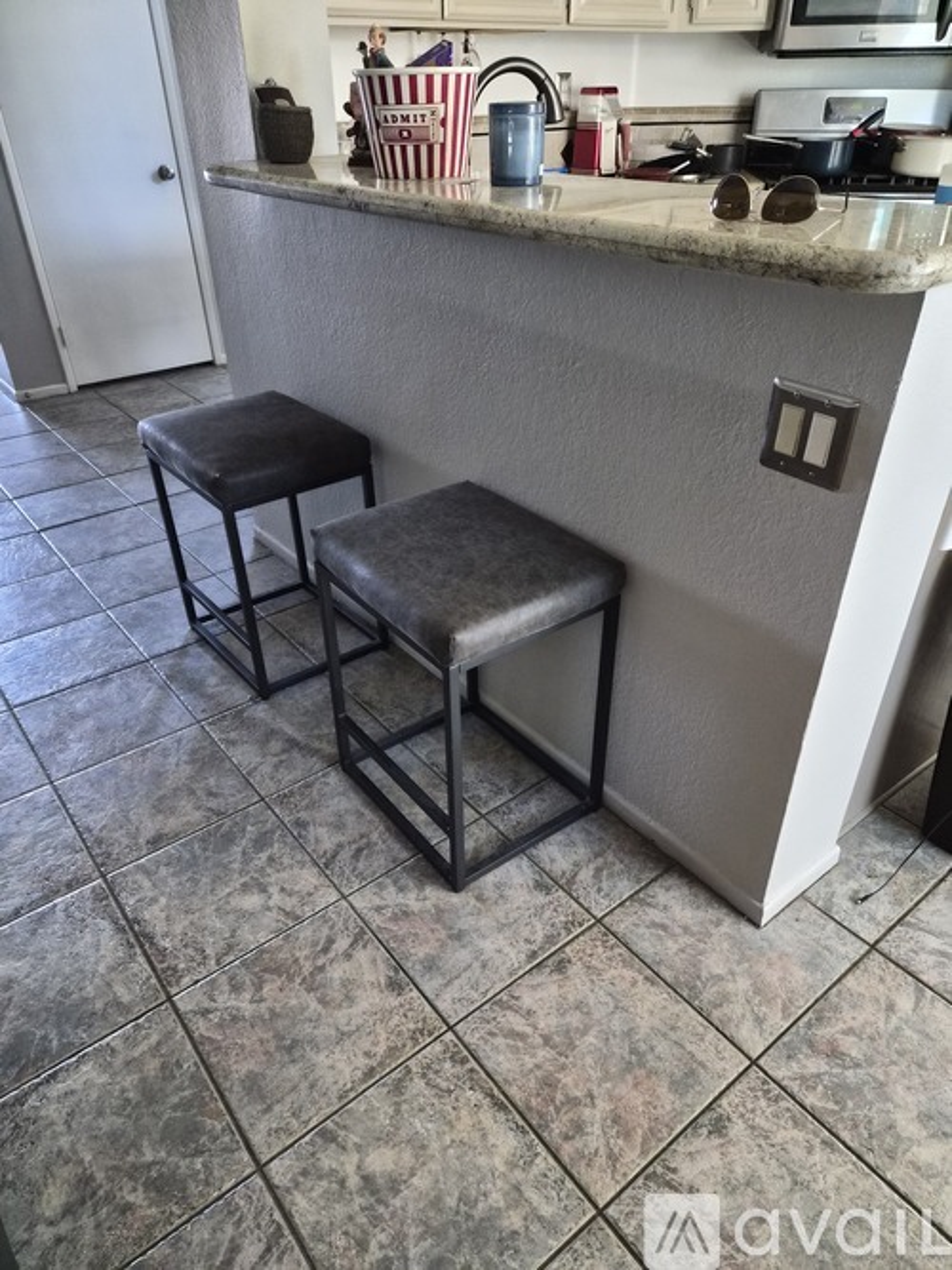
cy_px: 635
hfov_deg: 58.9
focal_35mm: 23
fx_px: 844
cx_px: 476
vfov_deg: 73.9
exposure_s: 1/120
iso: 1000
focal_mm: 5.4
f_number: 1.8
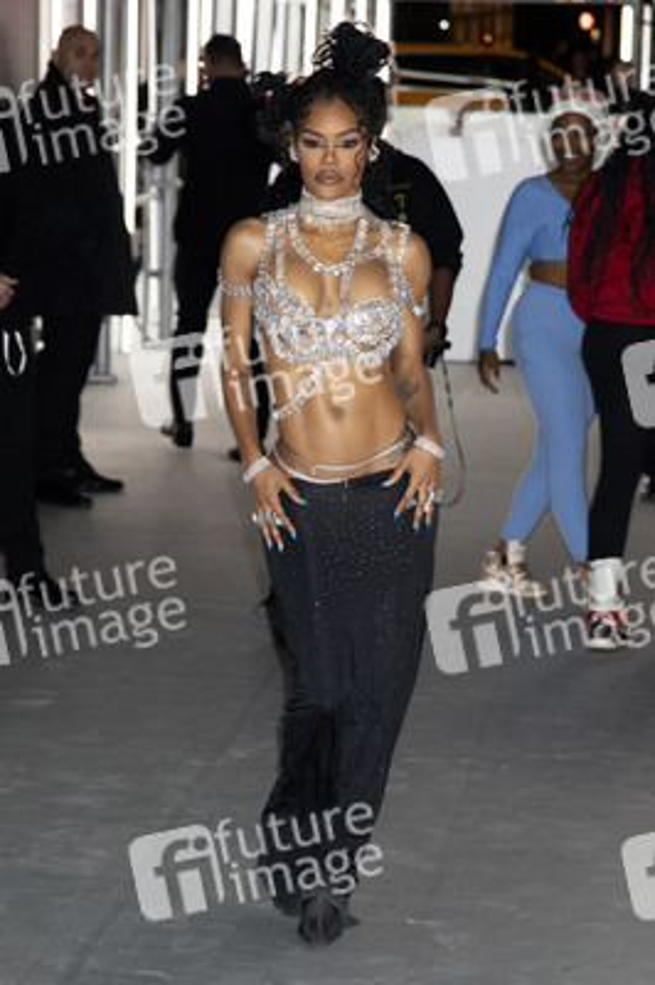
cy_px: 492
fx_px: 2734
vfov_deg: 20.4
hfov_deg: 13.7
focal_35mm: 100
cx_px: 328
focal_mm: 100
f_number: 5
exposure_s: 1/200
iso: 1000
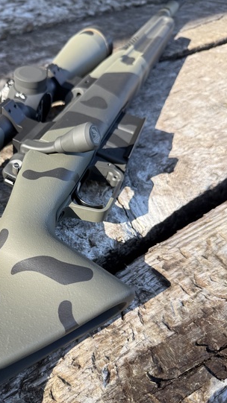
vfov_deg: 66.0
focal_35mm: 29
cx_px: 63
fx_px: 311
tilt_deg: -48.4
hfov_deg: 39.3
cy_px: 219
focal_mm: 6.76
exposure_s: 1/598
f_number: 1.78
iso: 80
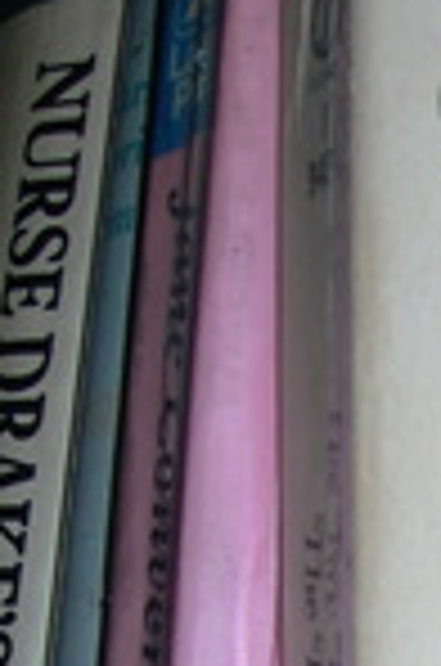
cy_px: 1053
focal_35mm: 159
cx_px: 929
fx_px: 2935
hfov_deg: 8.1
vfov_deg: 12.2
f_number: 2.8
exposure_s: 1/60.1
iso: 50
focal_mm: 7.8
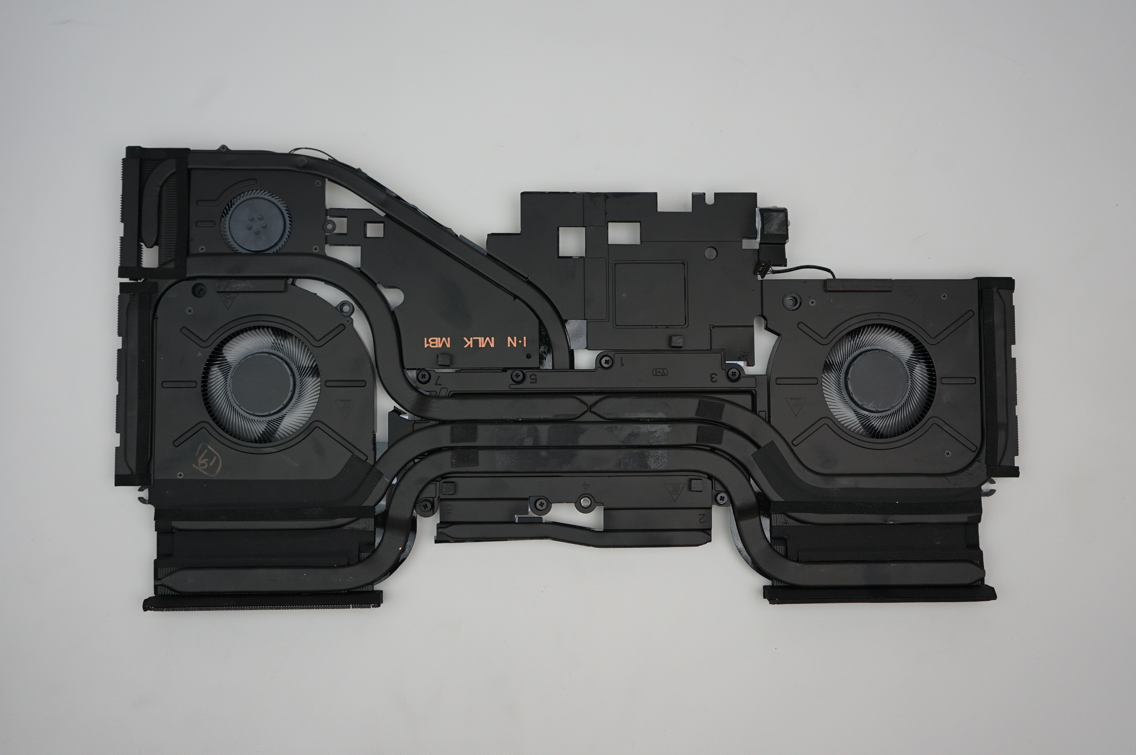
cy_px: 378
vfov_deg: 36.8
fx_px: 1135
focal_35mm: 36
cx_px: 568
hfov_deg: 53.2
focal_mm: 36
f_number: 4
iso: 640
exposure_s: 1/160
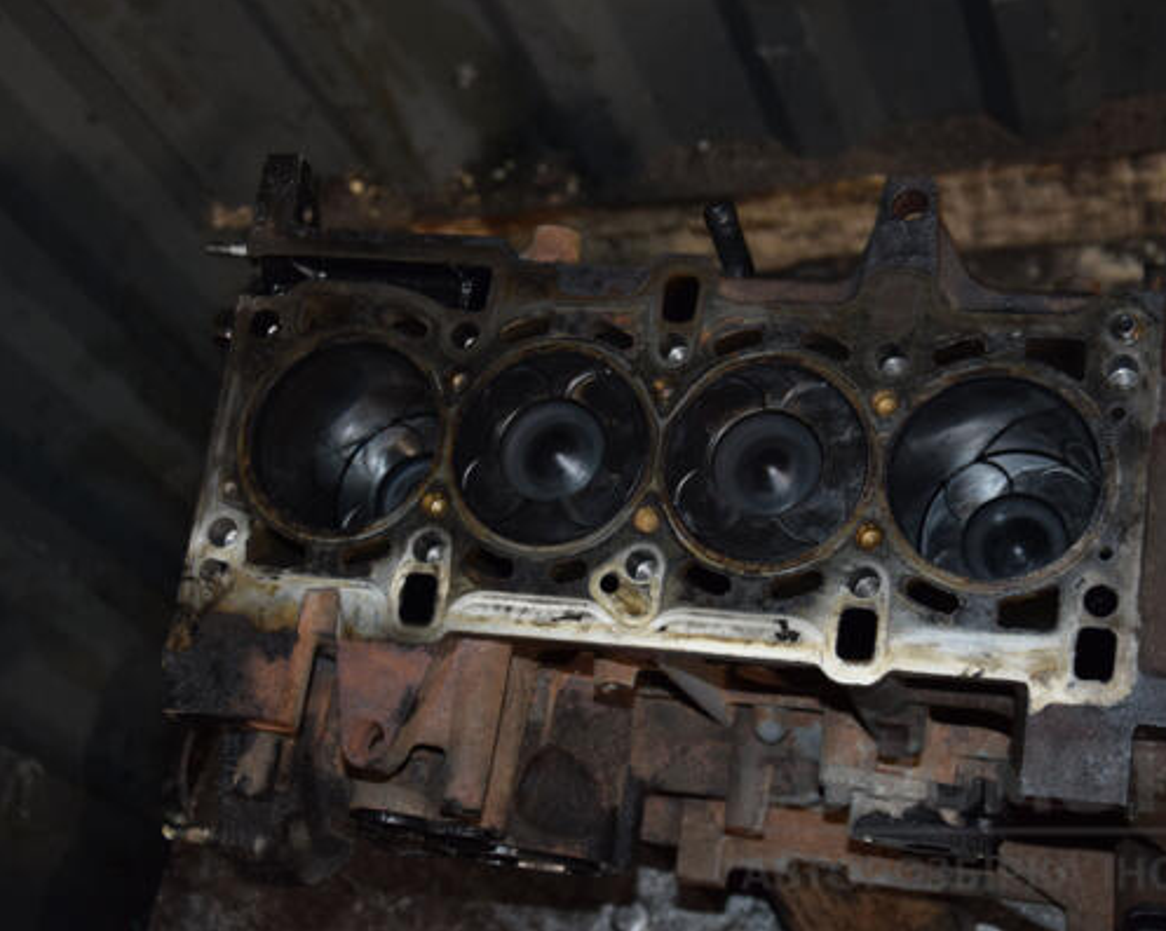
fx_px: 2345
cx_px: 697
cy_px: 464
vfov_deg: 22.5
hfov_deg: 27.9
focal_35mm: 68
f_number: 4.8
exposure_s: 1/60
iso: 800
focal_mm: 40
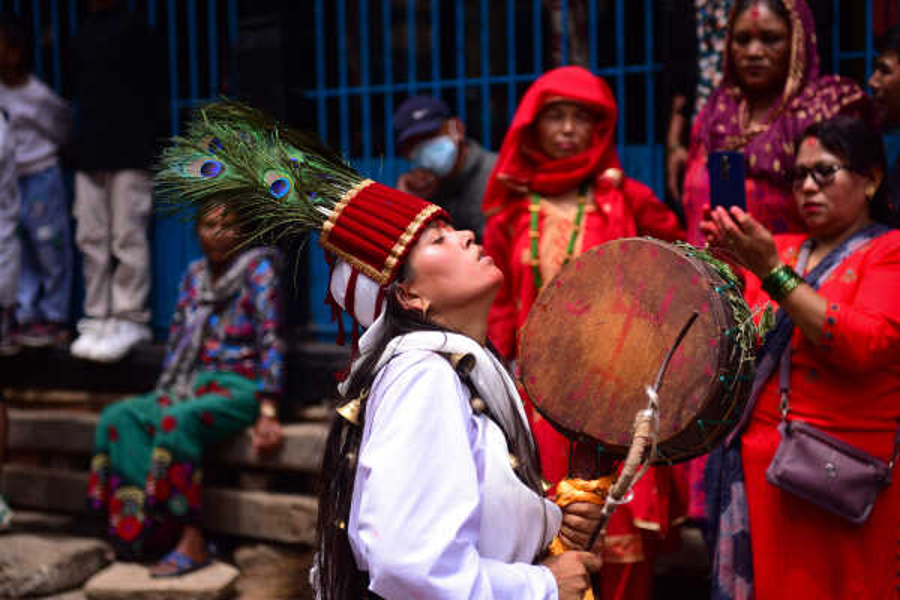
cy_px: 300
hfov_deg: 28.8
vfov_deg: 19.5
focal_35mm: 70
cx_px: 450
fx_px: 1750
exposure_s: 1/1600
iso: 160
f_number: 3.2
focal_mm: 70
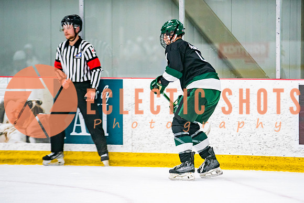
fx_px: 2181
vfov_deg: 5.3
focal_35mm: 258
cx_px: 200
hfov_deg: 8.0
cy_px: 131
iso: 2000
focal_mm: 180
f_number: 2.8
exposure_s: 1/640
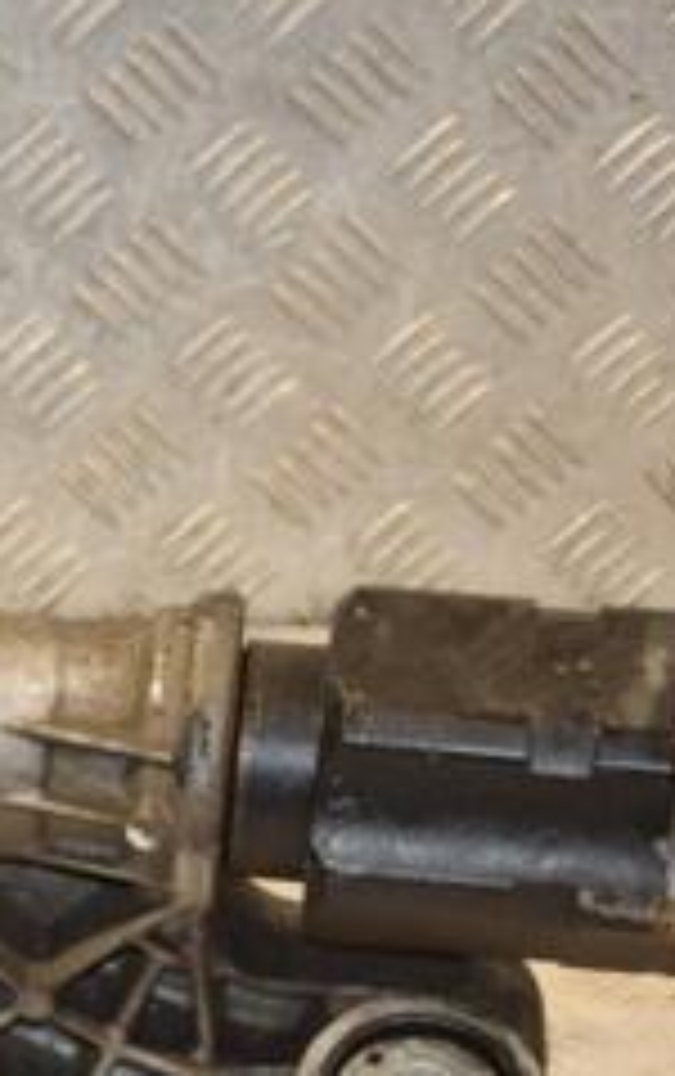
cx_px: -468
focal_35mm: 161
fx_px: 4725
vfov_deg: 13.0
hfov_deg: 7.9
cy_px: 788
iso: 800
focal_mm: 42
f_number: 5.6
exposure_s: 1/200
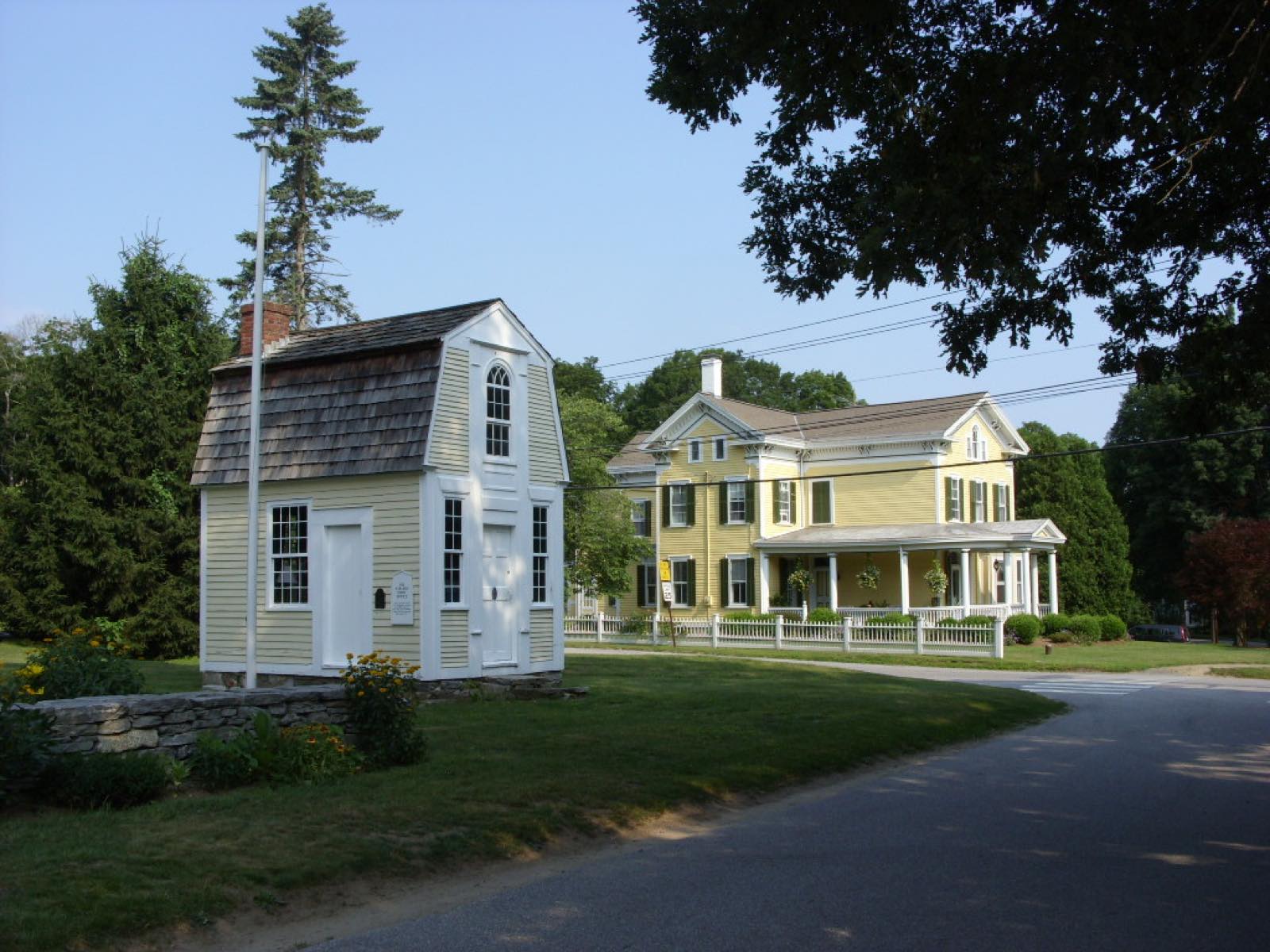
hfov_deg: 49.0
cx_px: 635
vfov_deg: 37.7
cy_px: 476
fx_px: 1394
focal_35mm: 38
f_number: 4.9
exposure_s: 1/438
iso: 50
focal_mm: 6.3
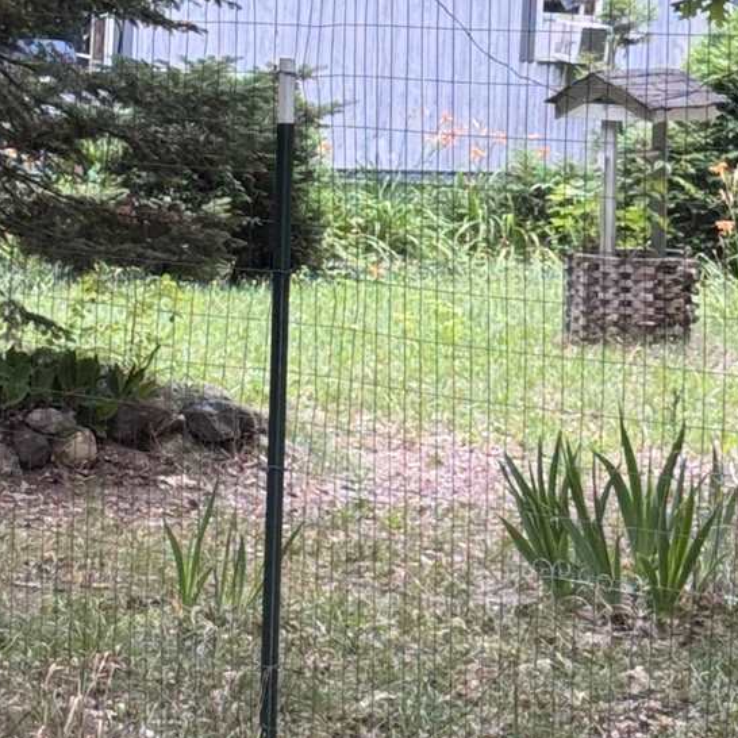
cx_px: 312
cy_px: 345
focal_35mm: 179
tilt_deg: -2.4
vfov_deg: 9.8
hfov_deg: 9.8
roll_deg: -2.1
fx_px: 4318
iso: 100
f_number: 1.78
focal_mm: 6.76
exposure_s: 1/121
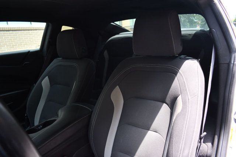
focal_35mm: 27
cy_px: 78
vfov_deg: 48.0
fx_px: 177
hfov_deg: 67.4
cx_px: 118
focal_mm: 18
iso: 450
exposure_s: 1/250
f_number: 3.5
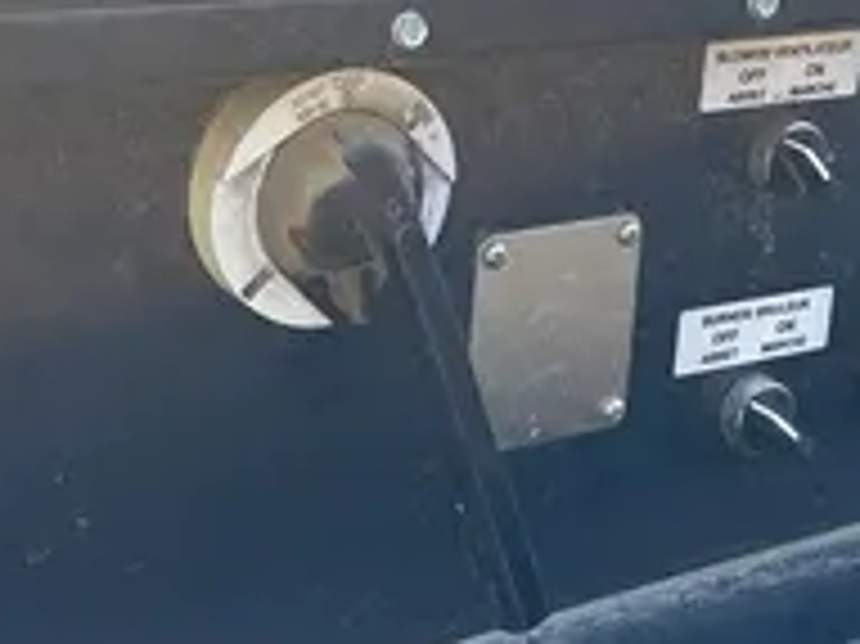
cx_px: 482
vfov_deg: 19.4
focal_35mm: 75
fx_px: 1862
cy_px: 119
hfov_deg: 26.0
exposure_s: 1/172
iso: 40
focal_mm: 5.96
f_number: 1.6
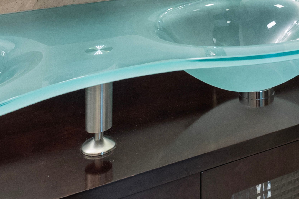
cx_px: 269
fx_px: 507
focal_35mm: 61
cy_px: -109
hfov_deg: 31.4
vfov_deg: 19.2
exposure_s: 1/4
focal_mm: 17
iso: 1000
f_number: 7.1
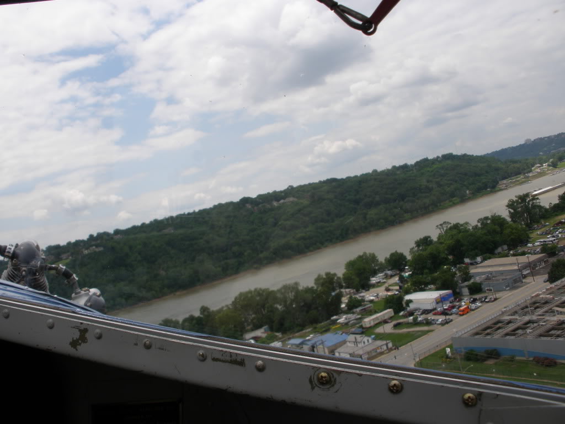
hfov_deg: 51.4
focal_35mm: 36
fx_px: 588
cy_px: 212
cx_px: 282
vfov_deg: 39.7
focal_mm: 6.3
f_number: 5.6
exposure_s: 1/400
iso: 64
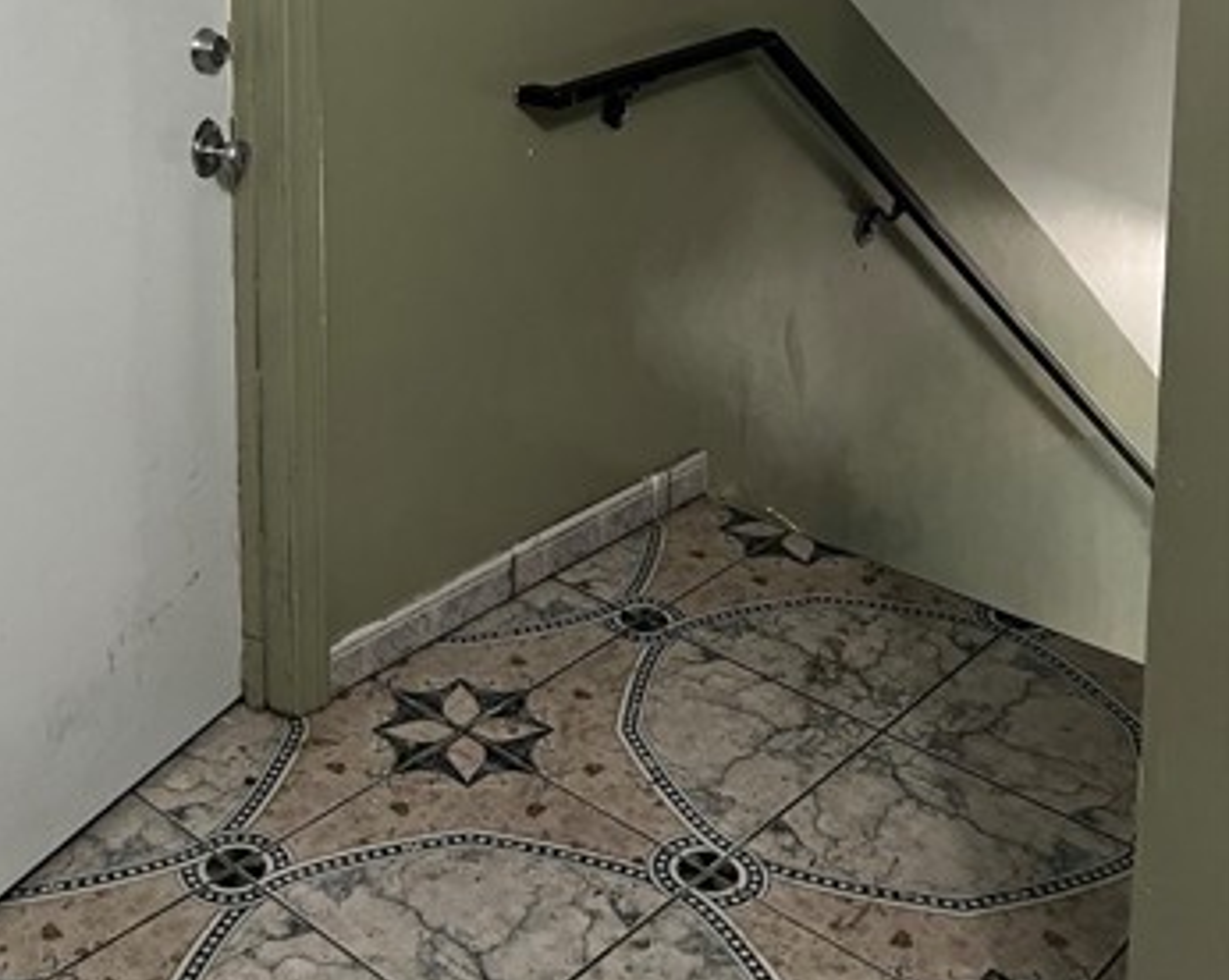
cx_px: 384
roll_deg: +1.2
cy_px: -7
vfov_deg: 29.8
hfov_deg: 39.0
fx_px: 1708
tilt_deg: -5.3
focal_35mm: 47
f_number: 1.5
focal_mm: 5.7
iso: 400
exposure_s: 1/60
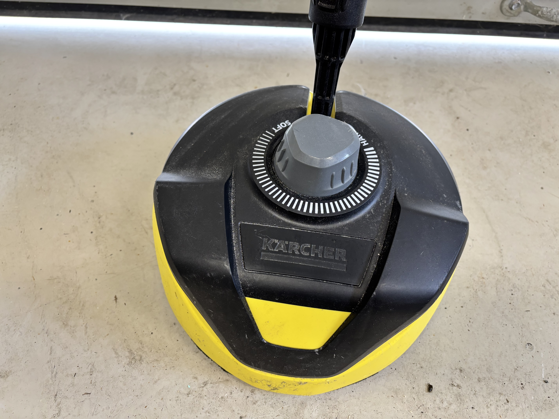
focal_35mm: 26
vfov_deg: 53.1
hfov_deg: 67.3
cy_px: 210
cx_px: 280
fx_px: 420
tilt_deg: -55.7
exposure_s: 1/50
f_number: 1.6
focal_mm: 5.96
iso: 125
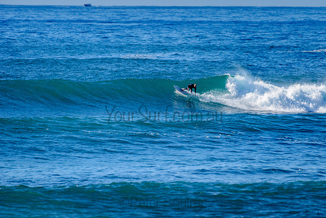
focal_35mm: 613
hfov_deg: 3.4
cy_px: 93
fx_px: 5554
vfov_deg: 2.2
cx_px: 200
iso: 200
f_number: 5.6
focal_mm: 500
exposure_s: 1/2000
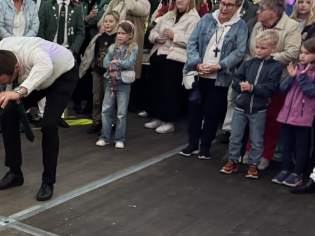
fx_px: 555
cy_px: 184
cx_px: -36
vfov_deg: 23.7
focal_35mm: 61
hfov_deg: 28.6
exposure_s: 1/39
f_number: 1.78
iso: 1000
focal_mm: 6.76
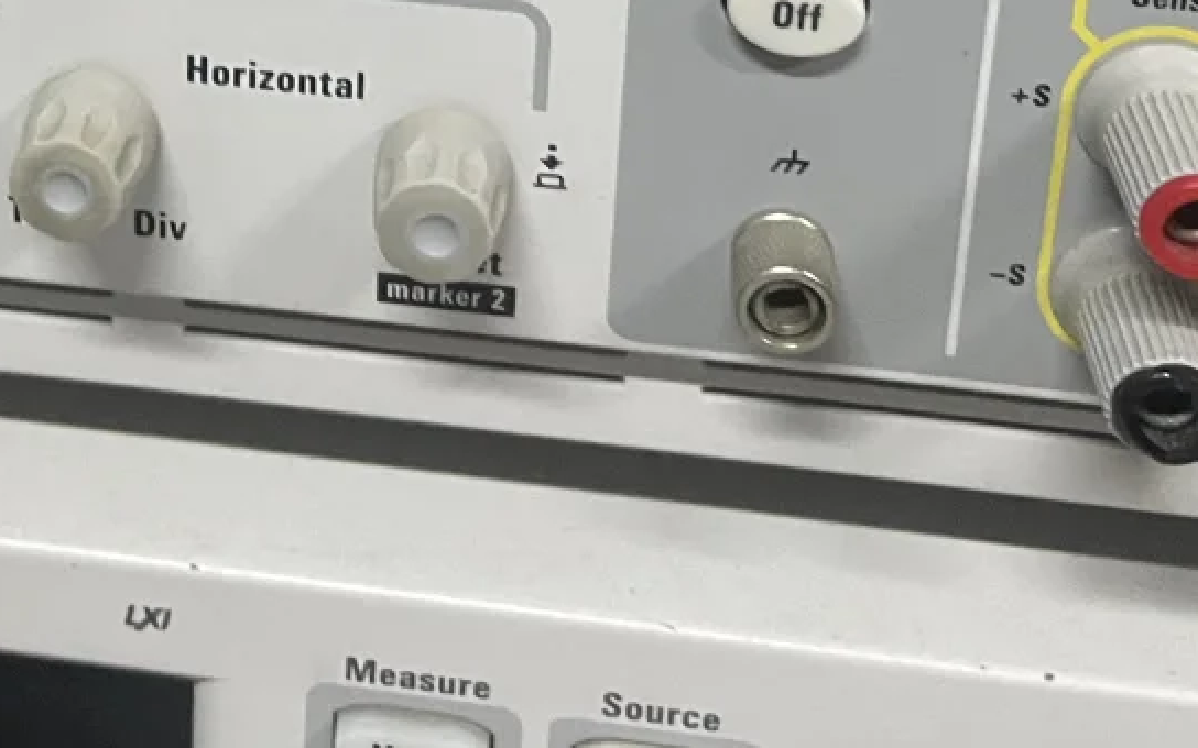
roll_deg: -0.4
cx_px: 196
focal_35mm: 73
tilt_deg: -18.2
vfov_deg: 16.2
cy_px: -405
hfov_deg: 27.5
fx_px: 2383
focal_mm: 5.1
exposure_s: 1/50
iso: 500
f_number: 1.6
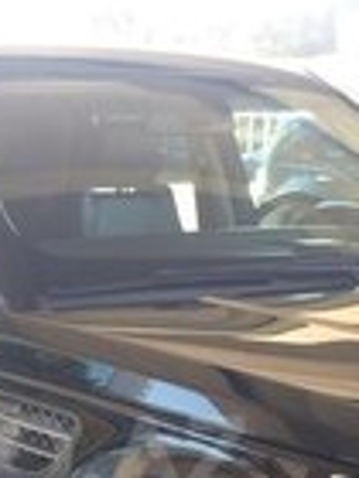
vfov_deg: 18.7
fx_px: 1424
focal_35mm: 103
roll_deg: +0.3
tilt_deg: -14.7
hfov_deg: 14.1
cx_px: -17
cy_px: 454
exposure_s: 1/100
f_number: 2.2
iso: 50
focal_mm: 4.15
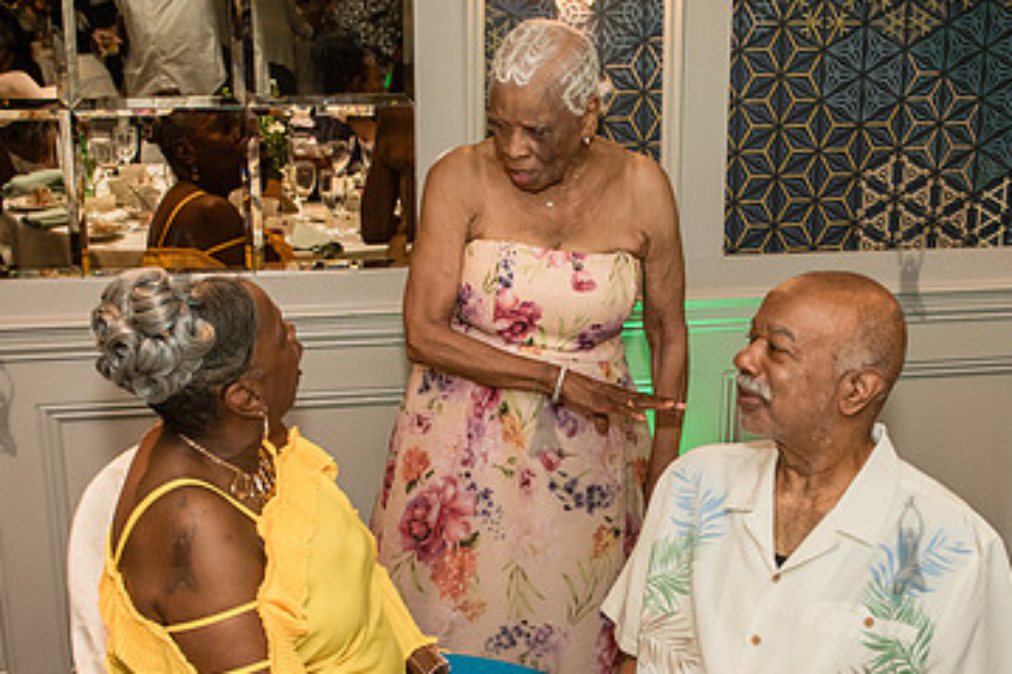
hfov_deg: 34.4
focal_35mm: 58
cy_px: 450
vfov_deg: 23.3
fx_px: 1630
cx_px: 589
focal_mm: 26
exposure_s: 1/160
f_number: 3.5
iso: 1600
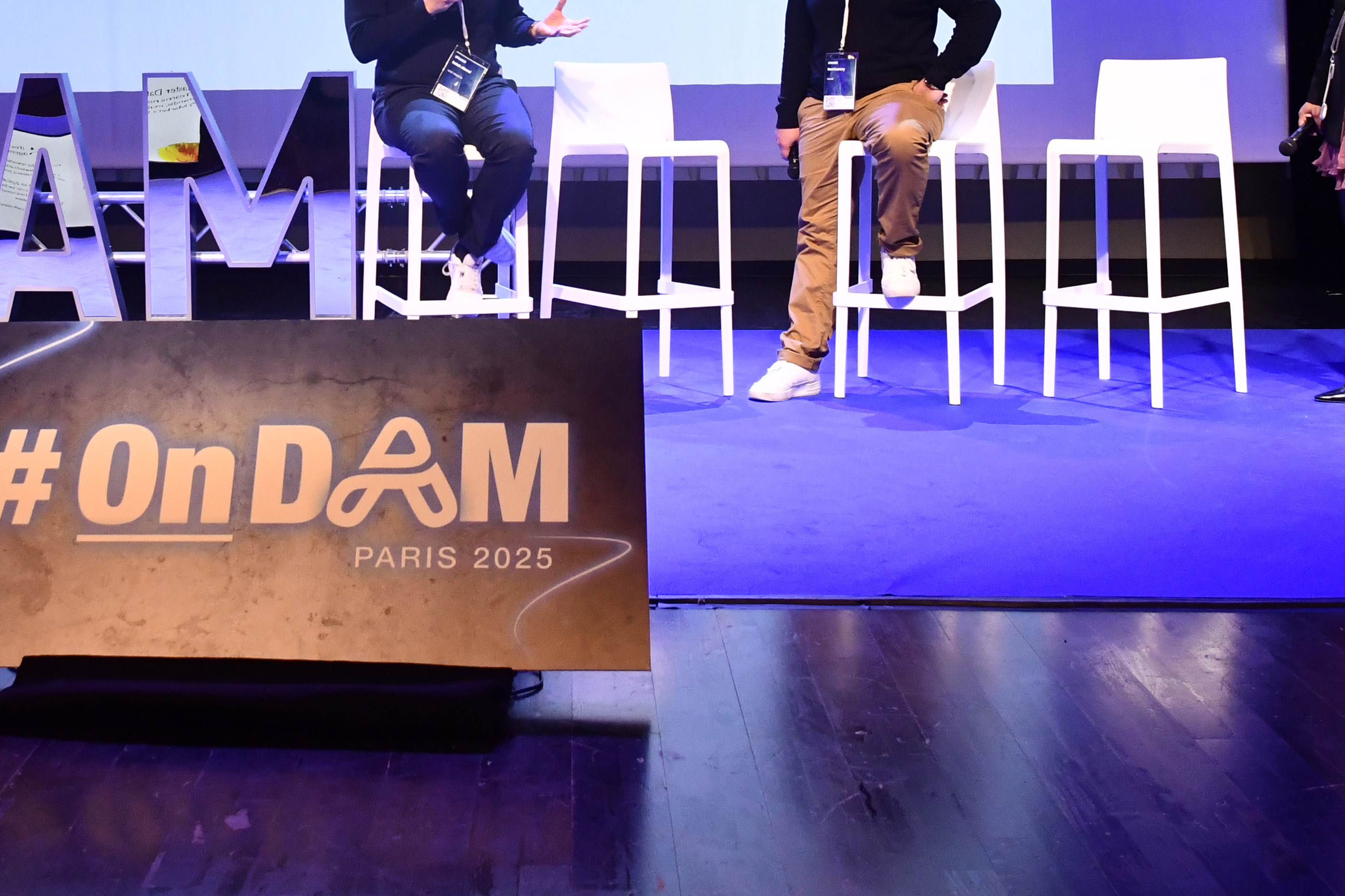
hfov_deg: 35.2
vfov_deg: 23.3
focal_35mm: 56
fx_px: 2091
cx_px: 422
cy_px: 23
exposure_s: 1/60
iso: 2000
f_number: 5.6
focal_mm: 19
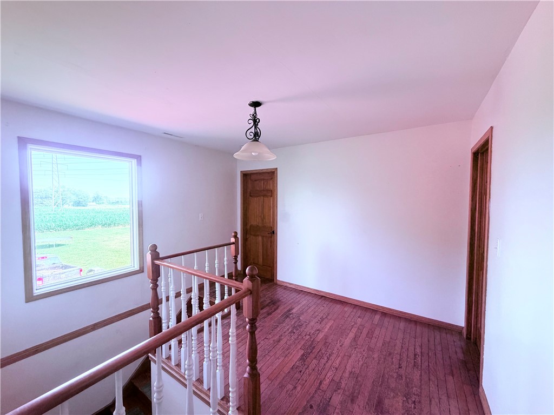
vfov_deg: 85.7
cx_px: 277
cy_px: 208
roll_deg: -0.2
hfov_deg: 102.1
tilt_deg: -2.4
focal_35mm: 14
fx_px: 224
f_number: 2.2
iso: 200
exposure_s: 1/121
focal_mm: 2.22
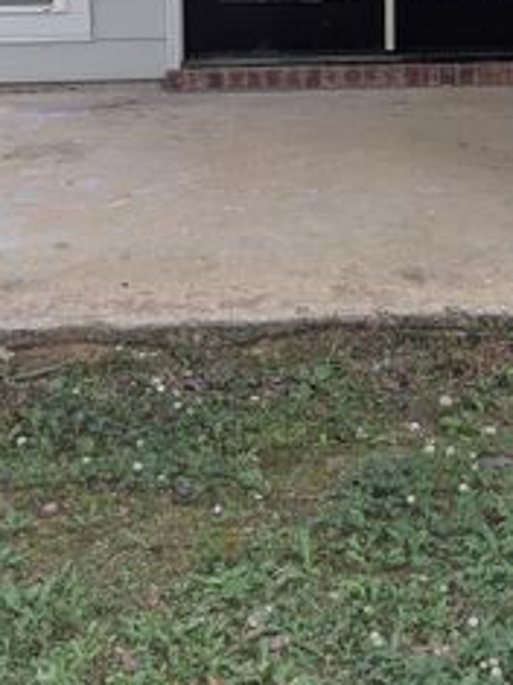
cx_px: 393
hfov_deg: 21.4
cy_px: -144
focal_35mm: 68
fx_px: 1345
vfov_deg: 25.5
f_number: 1.7
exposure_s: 1/218
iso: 28
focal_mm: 4.53
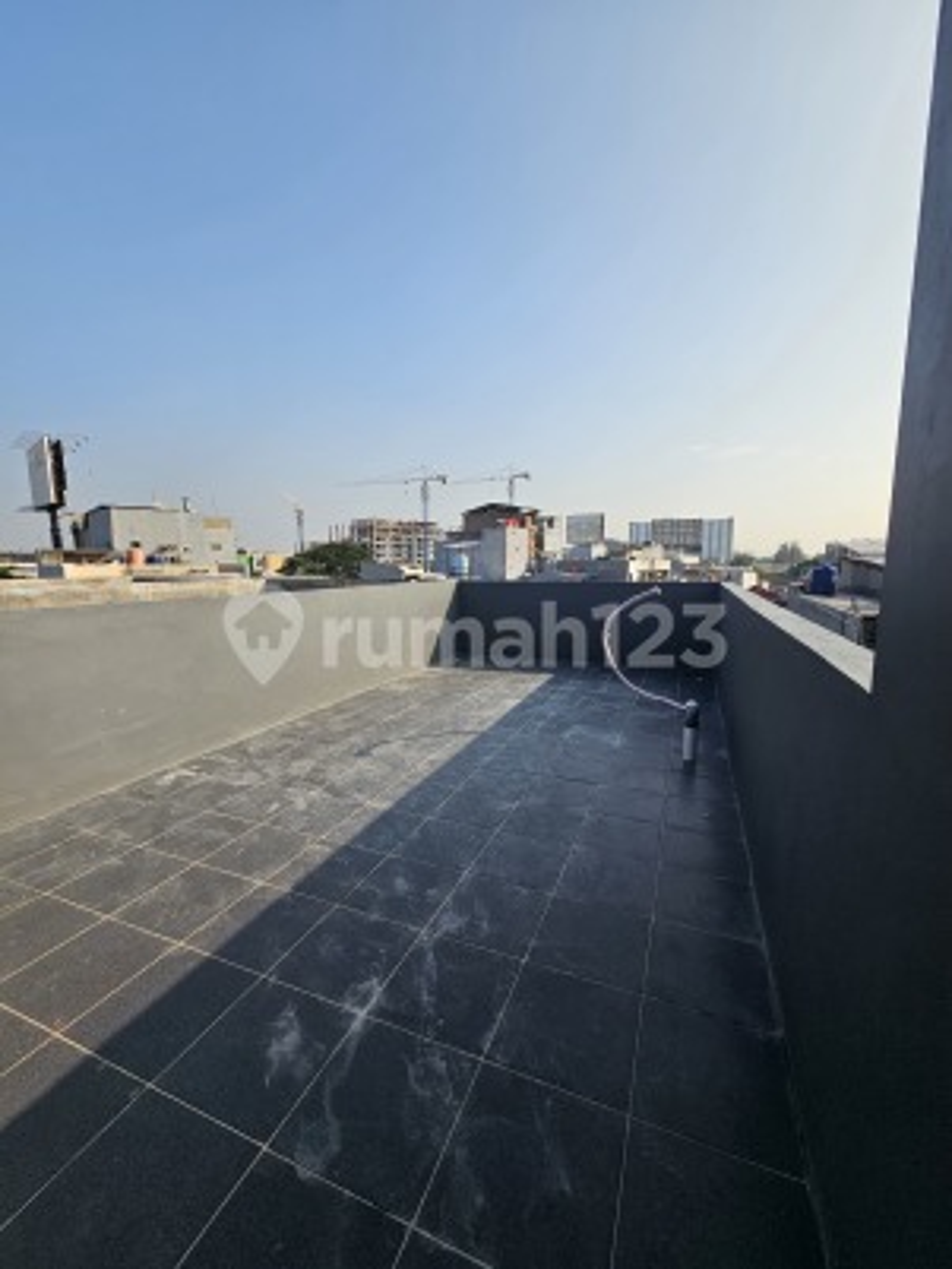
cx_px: 476
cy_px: 634
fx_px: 476
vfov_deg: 106.2
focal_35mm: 13
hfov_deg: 89.9
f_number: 2.2
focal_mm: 2.2
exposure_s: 1/2222
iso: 50
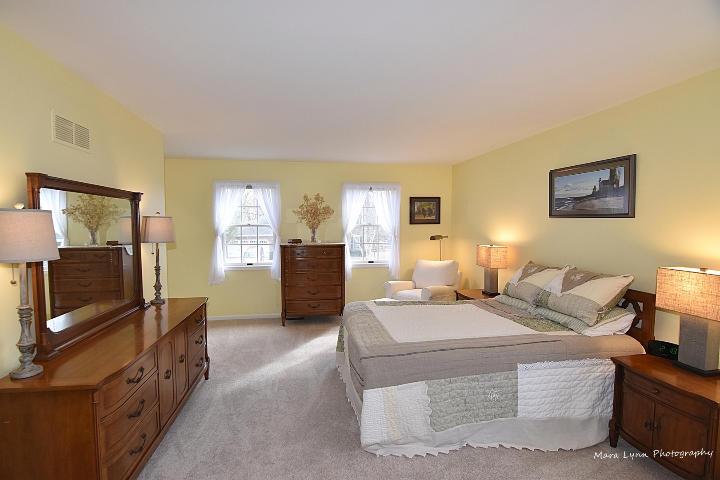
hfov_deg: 95.0
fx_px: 330
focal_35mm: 16
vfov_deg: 72.1
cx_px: 360
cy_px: 240
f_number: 5.6
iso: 800
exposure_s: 1/125
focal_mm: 11
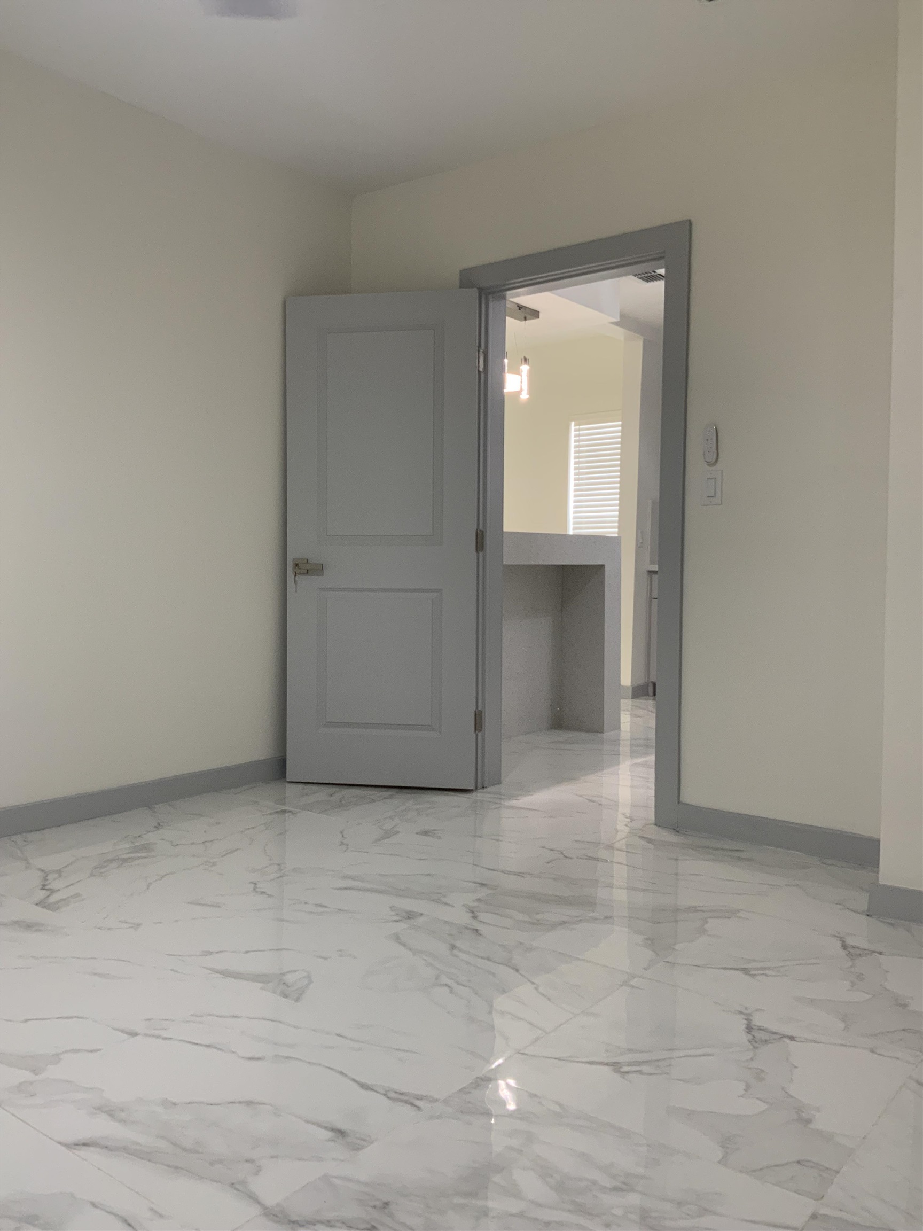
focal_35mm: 29
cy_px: 616
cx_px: 462
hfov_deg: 48.2
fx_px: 1031
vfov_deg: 61.7
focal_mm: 3
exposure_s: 1/60
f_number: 1.8
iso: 80
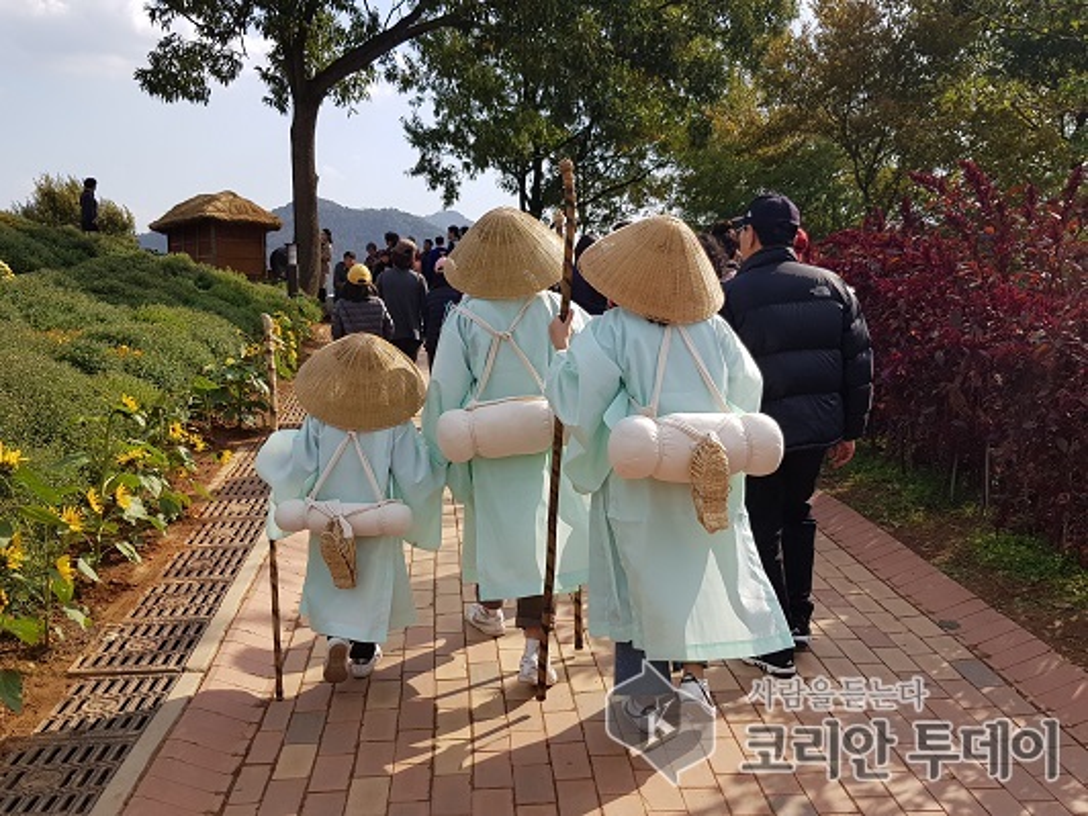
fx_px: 817
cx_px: 544
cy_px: 408
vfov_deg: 53.1
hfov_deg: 67.3
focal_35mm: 26
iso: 40
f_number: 1.7
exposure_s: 1/1852
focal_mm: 4.3
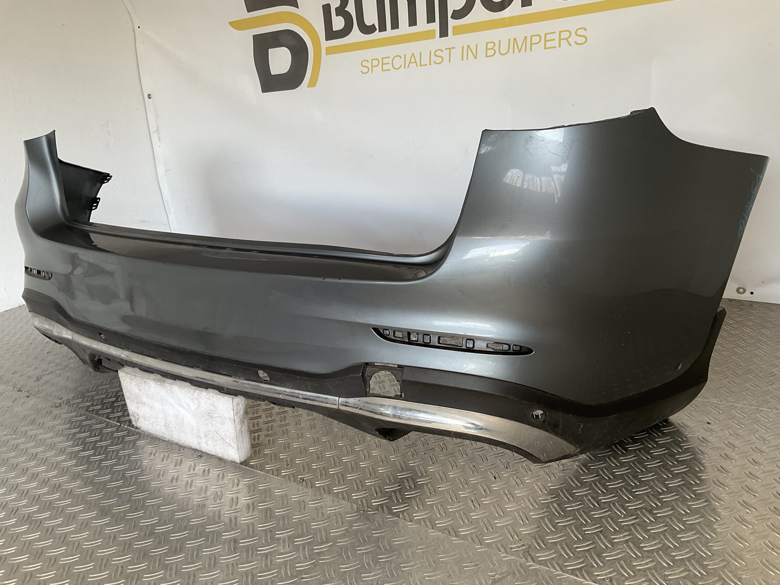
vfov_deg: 48.2
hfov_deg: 61.7
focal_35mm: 29
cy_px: 292
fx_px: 653
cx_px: 390
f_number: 1.8
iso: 40
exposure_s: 1/60
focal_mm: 3
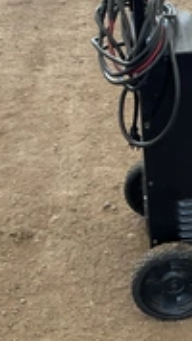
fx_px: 643
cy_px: 96
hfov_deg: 16.7
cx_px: 177
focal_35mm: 71
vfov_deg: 29.4
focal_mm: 3
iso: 50
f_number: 1.8
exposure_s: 1/122
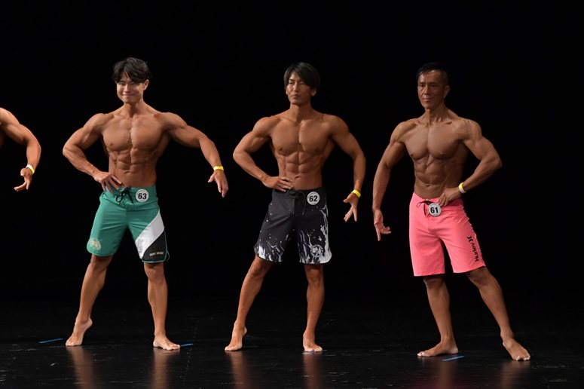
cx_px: 292
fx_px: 4621
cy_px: 194
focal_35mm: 285
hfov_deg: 7.2
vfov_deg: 4.8
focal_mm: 190
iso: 3200
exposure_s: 1/400
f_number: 5.6
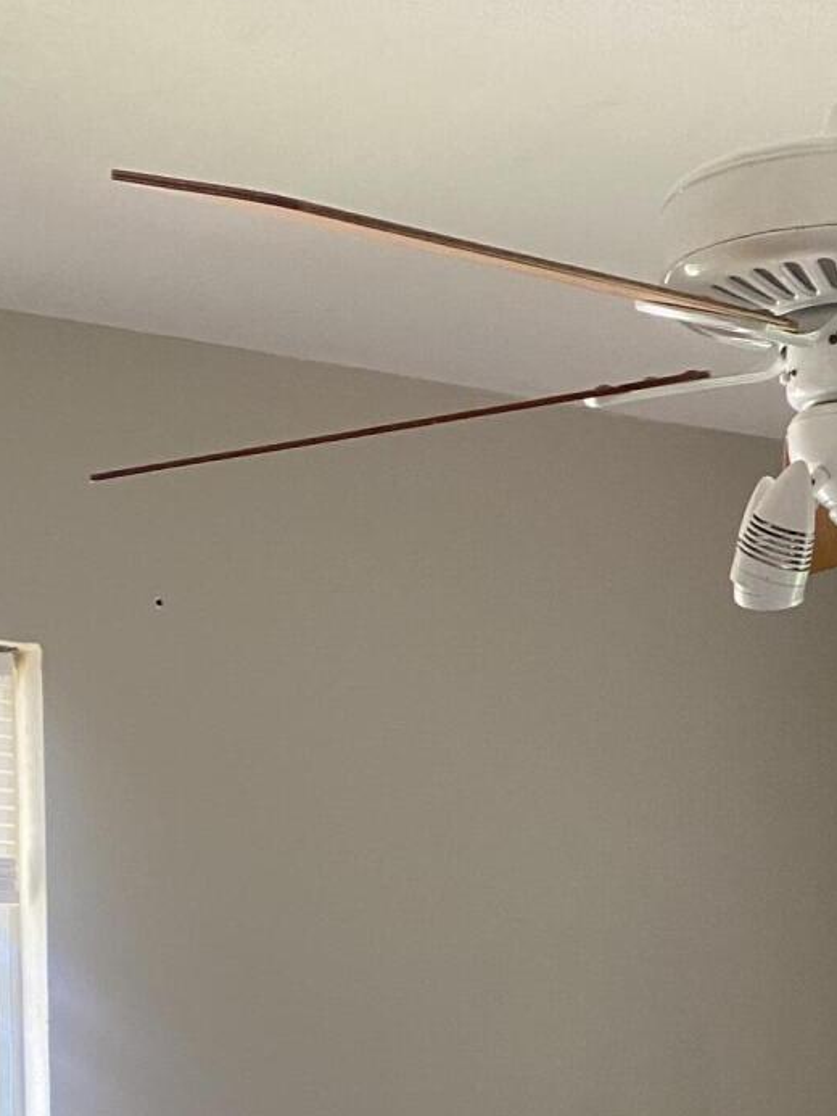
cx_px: 814
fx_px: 2417
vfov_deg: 24.2
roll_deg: -0.4
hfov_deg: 19.2
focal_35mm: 75
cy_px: 1250
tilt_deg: -3.9
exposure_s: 1/60
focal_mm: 4.25
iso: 200
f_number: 1.8
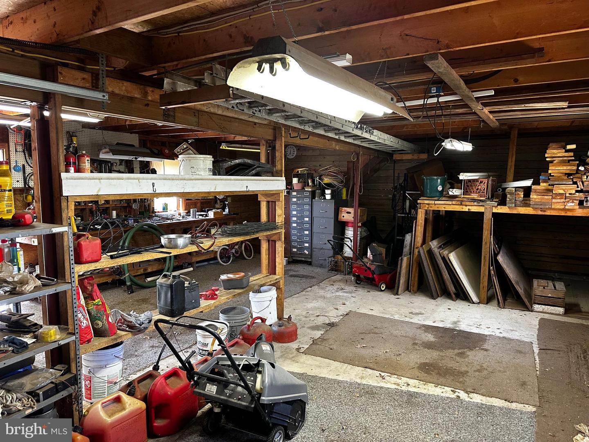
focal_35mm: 24
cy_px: 221
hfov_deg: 71.6
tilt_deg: -6.6
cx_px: 294
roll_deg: -1.2
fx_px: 408
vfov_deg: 56.8
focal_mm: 6.86
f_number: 1.78
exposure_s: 1/60
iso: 400
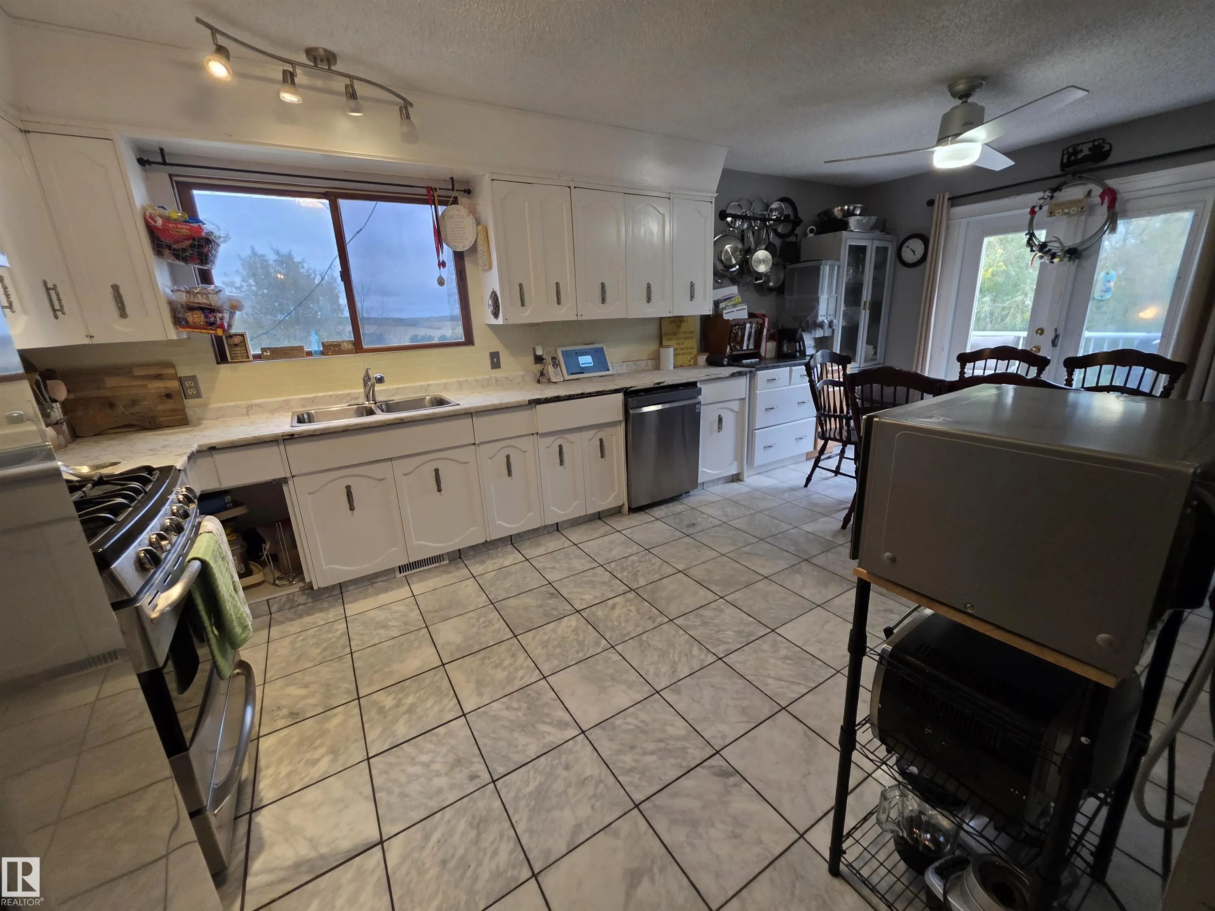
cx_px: 608
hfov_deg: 106.2
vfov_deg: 89.9
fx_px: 456
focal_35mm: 13
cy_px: 456
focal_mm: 2.2
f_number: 1.9
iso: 250
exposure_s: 1/120
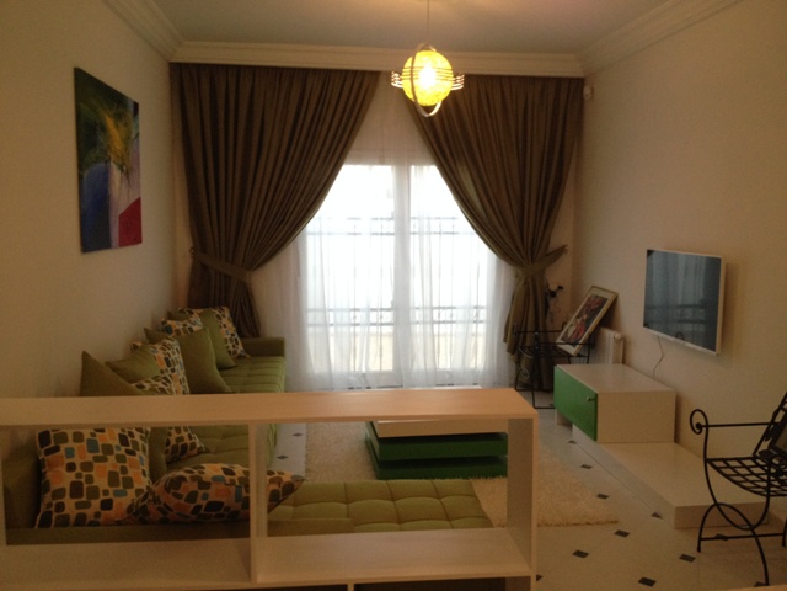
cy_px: 296
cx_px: 394
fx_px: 796
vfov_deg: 40.7
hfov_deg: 52.6
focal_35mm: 35
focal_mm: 4.28
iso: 200
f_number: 2.4
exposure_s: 1/20
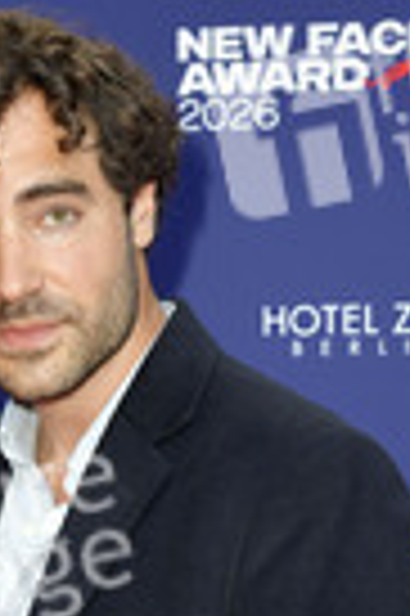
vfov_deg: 13.6
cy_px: 787
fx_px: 2500
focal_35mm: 146
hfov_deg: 9.3
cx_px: 32
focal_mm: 50
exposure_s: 1/200
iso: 640
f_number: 6.3
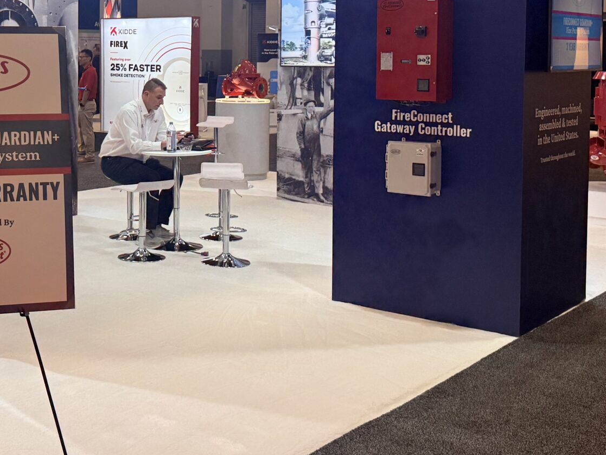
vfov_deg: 26.1
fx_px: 963
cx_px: 130
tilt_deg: -1.9
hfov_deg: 34.0
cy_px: 92
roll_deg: -0.1
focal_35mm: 55
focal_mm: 6.76
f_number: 1.78
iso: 200
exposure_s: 1/138
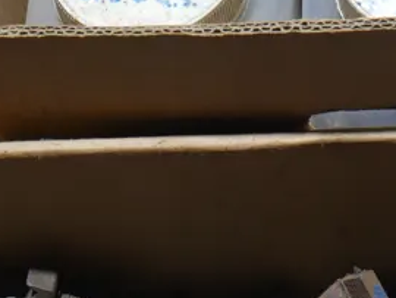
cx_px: 263
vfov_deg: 11.1
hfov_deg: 15.2
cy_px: 450
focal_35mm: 129
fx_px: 1477
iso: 400
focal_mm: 17
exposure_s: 1/60
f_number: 4
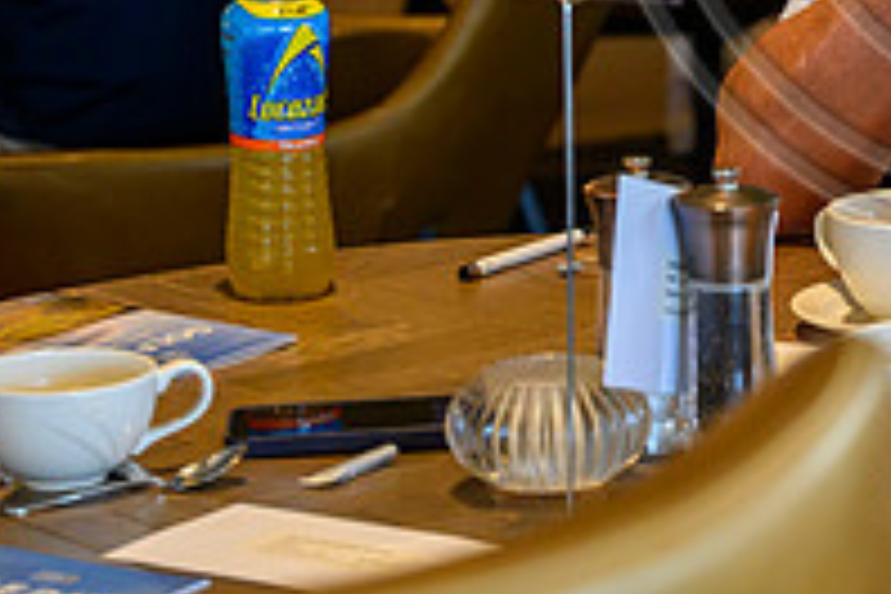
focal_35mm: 205
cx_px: 1058
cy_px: -209
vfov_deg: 6.6
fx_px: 5073
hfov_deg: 9.9
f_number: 4
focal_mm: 70
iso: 2000
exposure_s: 1/320
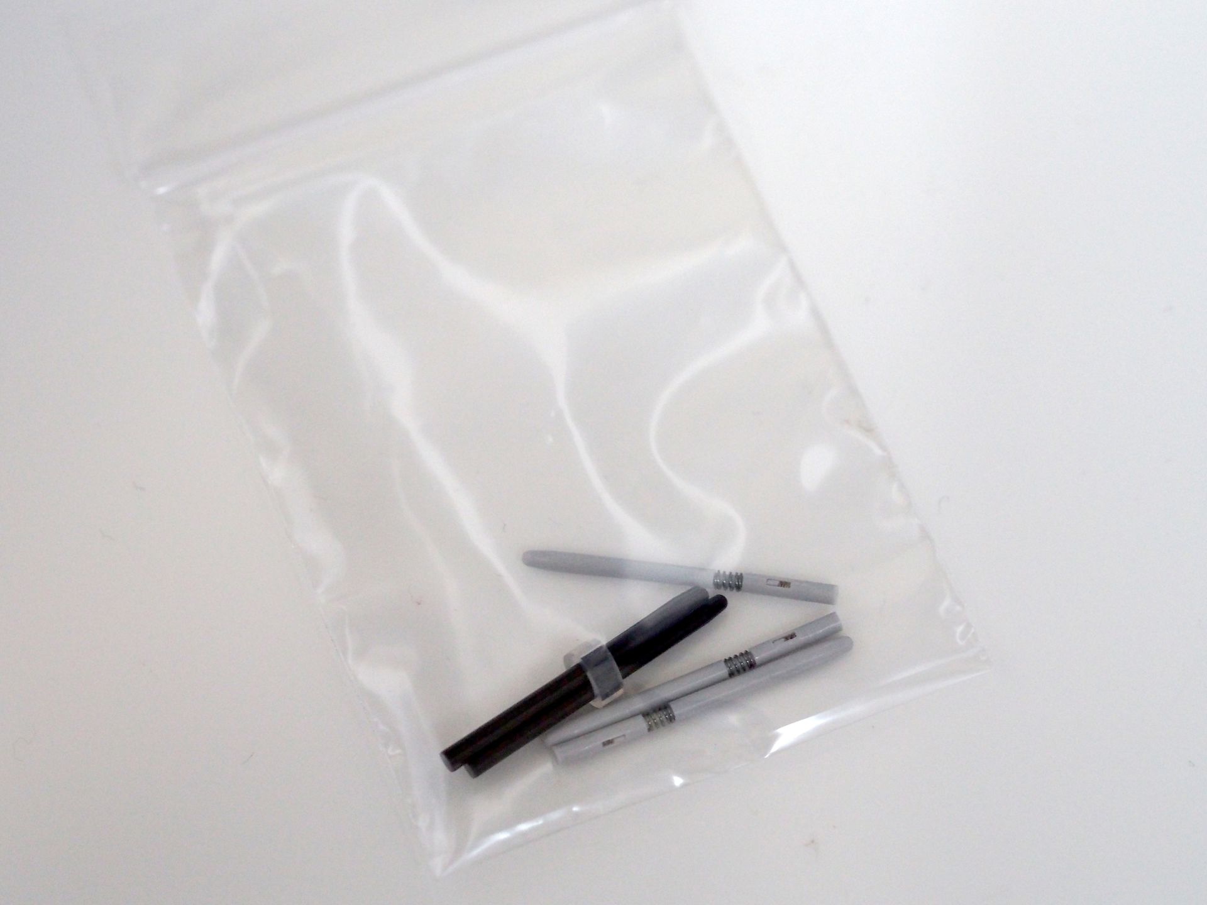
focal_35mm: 120
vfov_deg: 12.3
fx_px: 4184
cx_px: 604
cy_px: 452
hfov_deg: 16.4
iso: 1600
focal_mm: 60
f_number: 4
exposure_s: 1/30
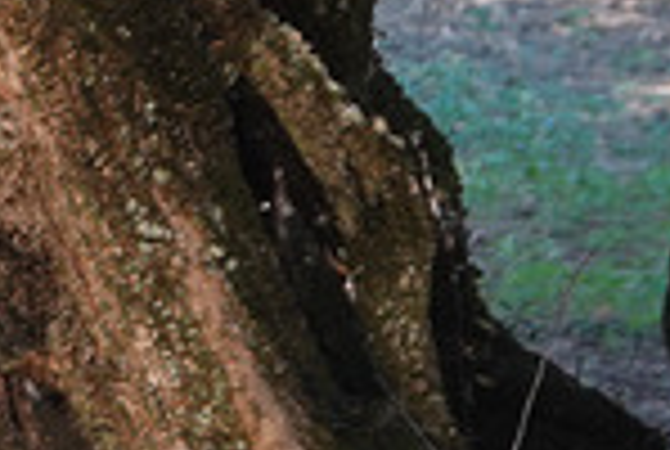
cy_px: -475
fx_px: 5240
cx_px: -1497
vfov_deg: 4.8
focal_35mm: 281
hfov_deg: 6.5
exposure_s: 1/50
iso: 160
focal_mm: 15.17
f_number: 3.2
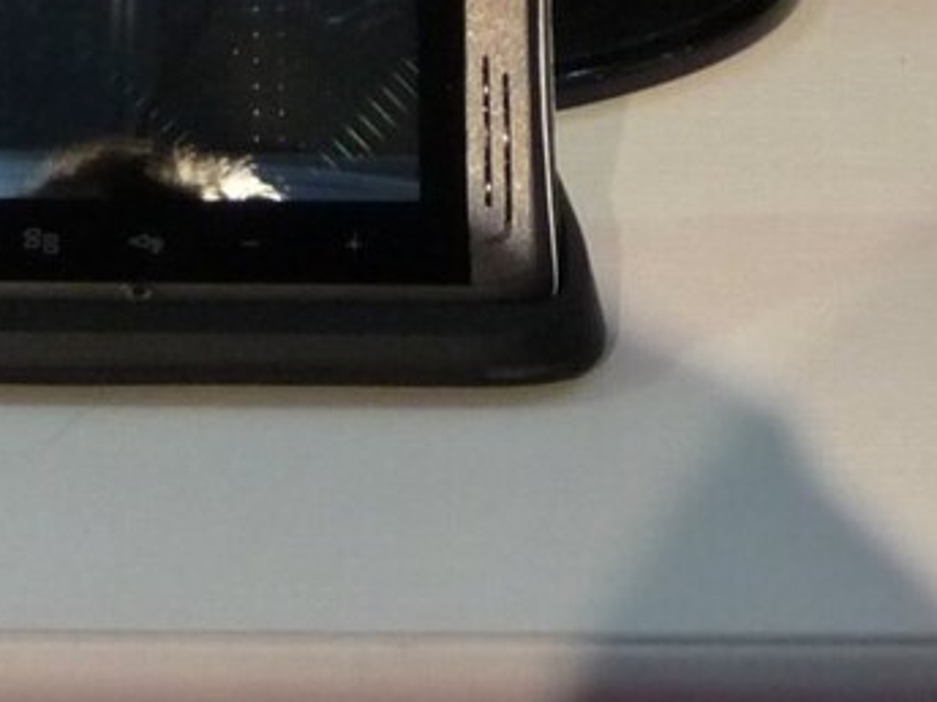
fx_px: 3384
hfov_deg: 15.6
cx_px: 114
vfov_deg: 10.5
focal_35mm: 125
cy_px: -860
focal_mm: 4.7
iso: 250
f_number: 3.3
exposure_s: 1/30
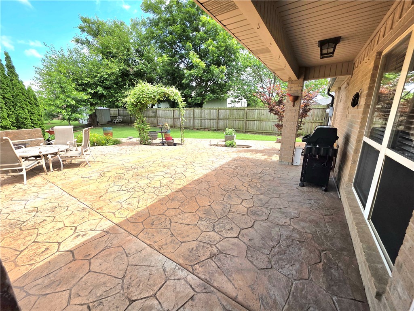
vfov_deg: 89.9
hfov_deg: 106.2
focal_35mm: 13
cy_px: 156
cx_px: 207
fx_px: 155
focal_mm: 2.2
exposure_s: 1/909
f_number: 1.9
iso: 40
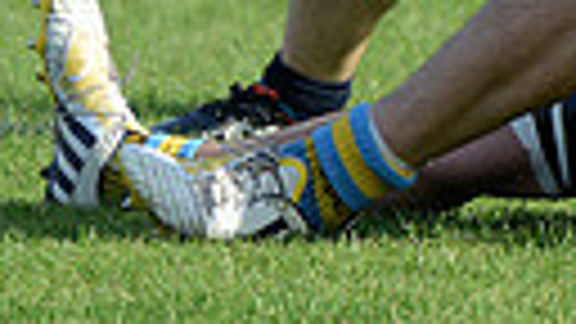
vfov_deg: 0.9
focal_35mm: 1325
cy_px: -461
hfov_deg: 1.6
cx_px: 976
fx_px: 20237
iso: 500
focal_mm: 280
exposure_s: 1/1000
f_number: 4
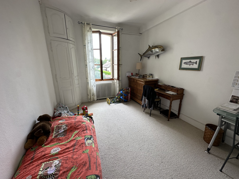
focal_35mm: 14
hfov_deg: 102.1
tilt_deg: -17.4
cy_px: 90
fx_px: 97
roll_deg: +0.7
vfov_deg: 85.7
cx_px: 120
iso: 80
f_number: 2.2
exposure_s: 1/99
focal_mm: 2.22
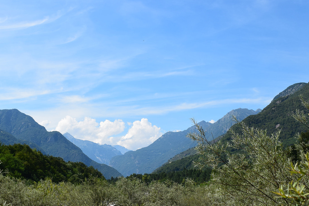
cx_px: 116
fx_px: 504
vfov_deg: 23.0
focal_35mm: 59
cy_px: 137
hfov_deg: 33.9
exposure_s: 1/500
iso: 320
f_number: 11
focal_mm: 27
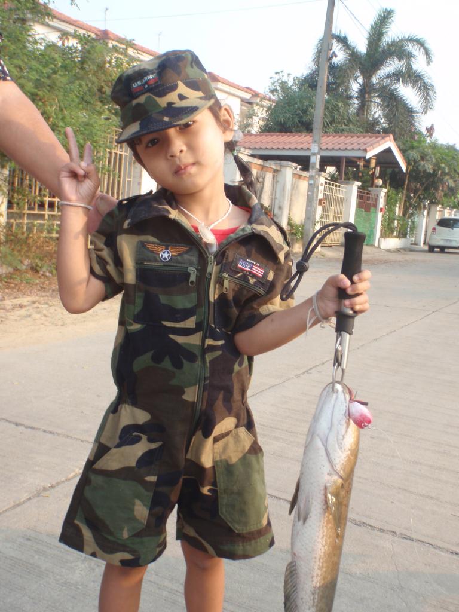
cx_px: 230
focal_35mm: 36
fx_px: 636
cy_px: 306
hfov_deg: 39.7
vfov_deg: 51.4
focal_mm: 6.53
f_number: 4.1
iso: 64
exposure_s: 1/80
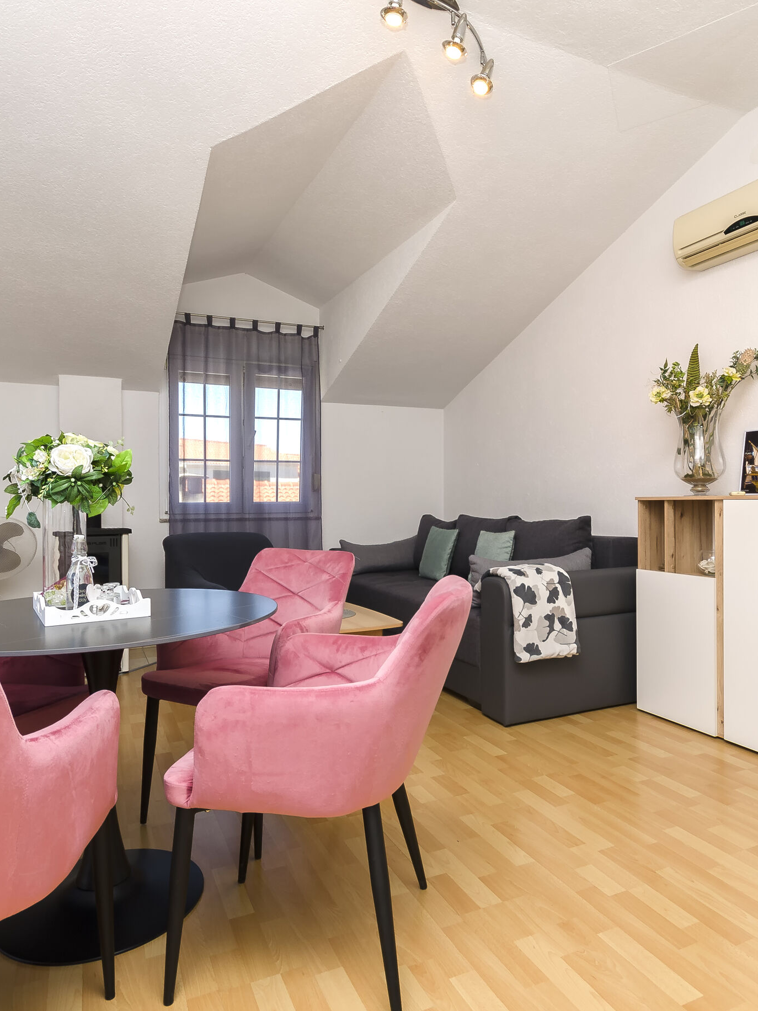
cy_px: 501
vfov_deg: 76.4
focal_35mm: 22
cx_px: 404
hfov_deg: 61.0
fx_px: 642
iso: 160
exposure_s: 1/60
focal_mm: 10
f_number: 7.1
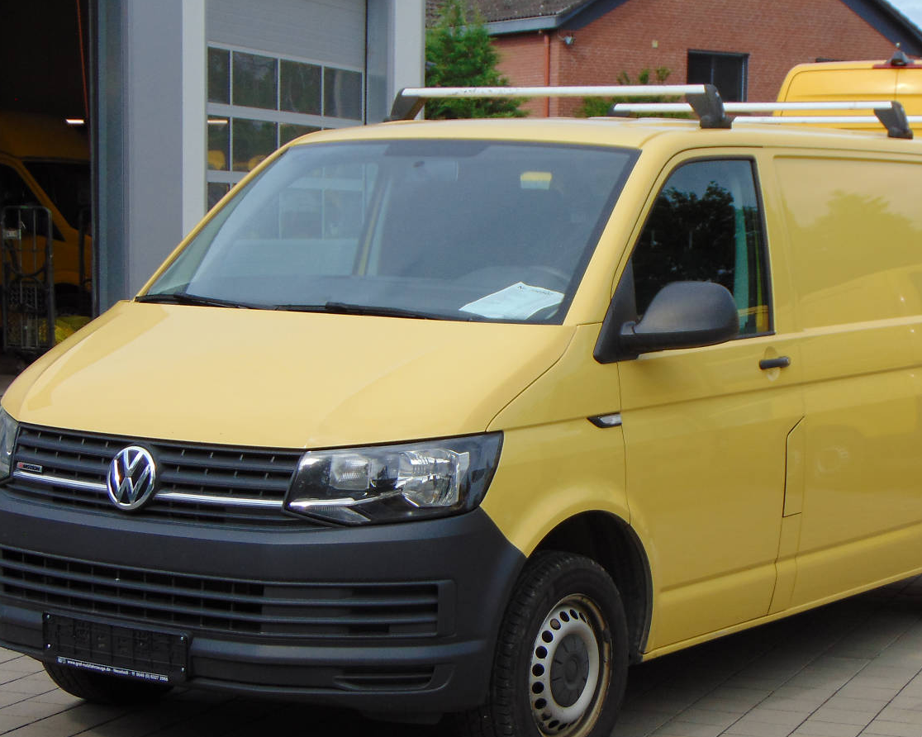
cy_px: 452
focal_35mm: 84
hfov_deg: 22.7
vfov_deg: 18.2
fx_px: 2291
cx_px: 563
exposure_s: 1/1000
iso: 80
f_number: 3.6
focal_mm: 10.8
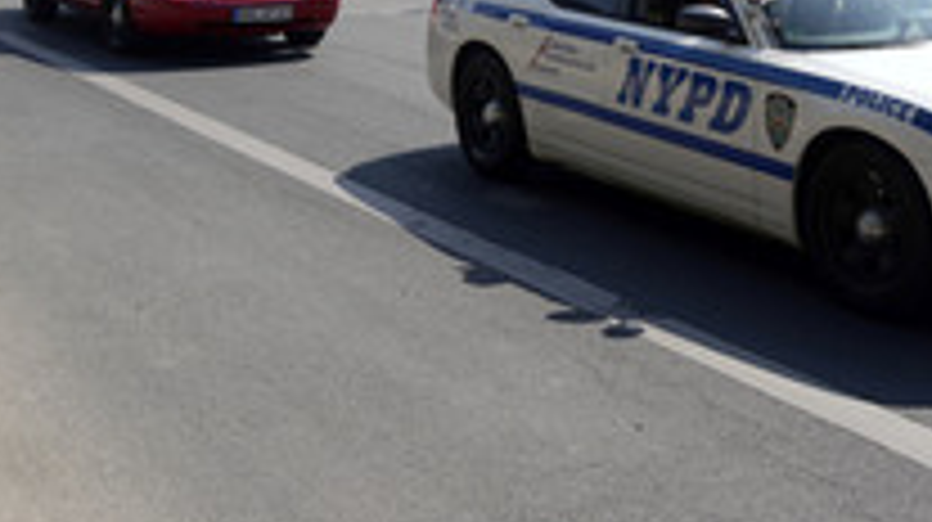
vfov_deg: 17.8
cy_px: -108
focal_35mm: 64
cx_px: 583
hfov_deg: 32.7
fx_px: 1580
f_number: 5.6
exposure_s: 1/500
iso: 64
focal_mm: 28
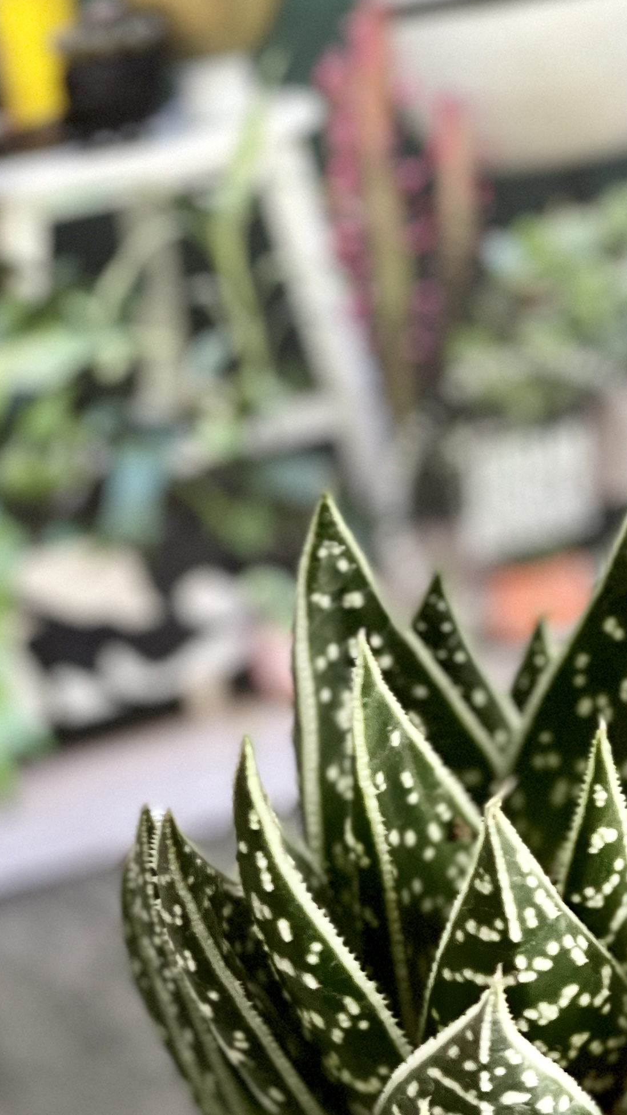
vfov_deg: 14.7
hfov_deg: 8.4
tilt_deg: -49.1
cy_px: 1082
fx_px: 4256
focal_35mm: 144
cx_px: 576
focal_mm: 7.5
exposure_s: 1/33
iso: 320
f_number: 2.2
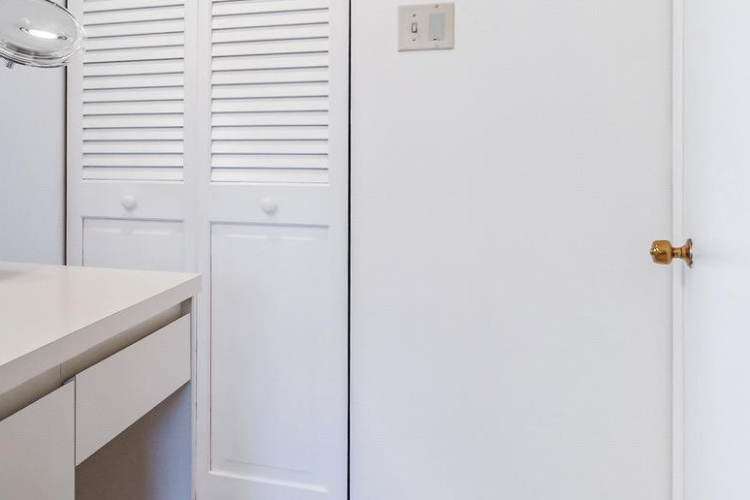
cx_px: -191
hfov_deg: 33.6
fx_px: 937
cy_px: 156
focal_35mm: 45
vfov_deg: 29.6
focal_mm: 17
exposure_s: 1/250
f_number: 4.5
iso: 1600
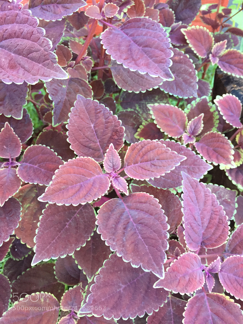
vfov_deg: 61.7
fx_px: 271
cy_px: 162
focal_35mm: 29
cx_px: 122
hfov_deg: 48.2
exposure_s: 1/30
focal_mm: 4.15
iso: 160
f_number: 2.2
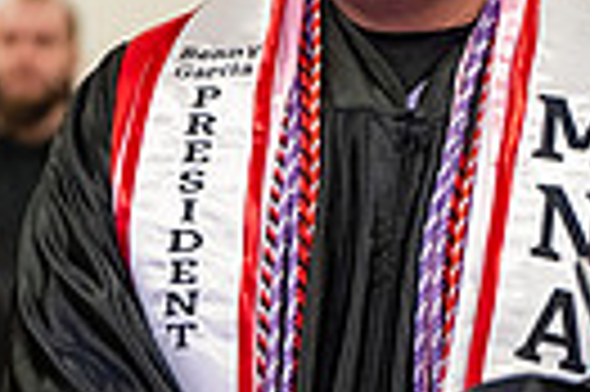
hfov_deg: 4.8
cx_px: 306
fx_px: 7006
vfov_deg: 3.2
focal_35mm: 428
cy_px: 96
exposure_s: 1/200
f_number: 2.8
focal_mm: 88
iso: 3200
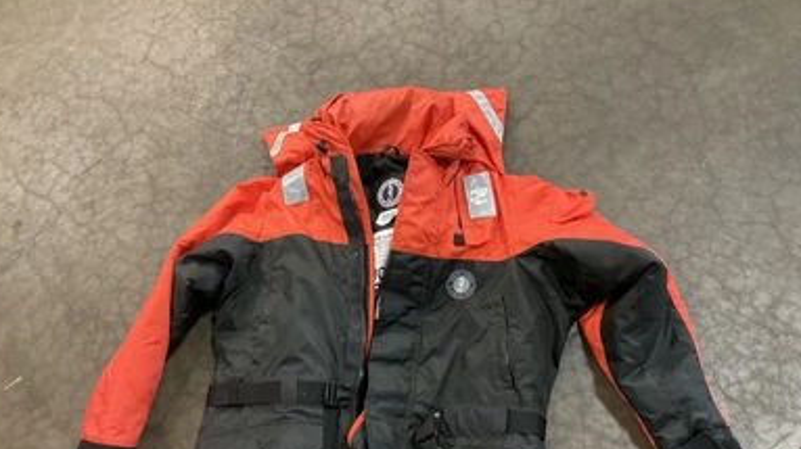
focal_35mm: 33
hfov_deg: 59.5
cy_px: 288
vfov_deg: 35.3
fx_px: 701
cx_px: 387
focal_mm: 3
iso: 250
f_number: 1.8
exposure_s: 1/40
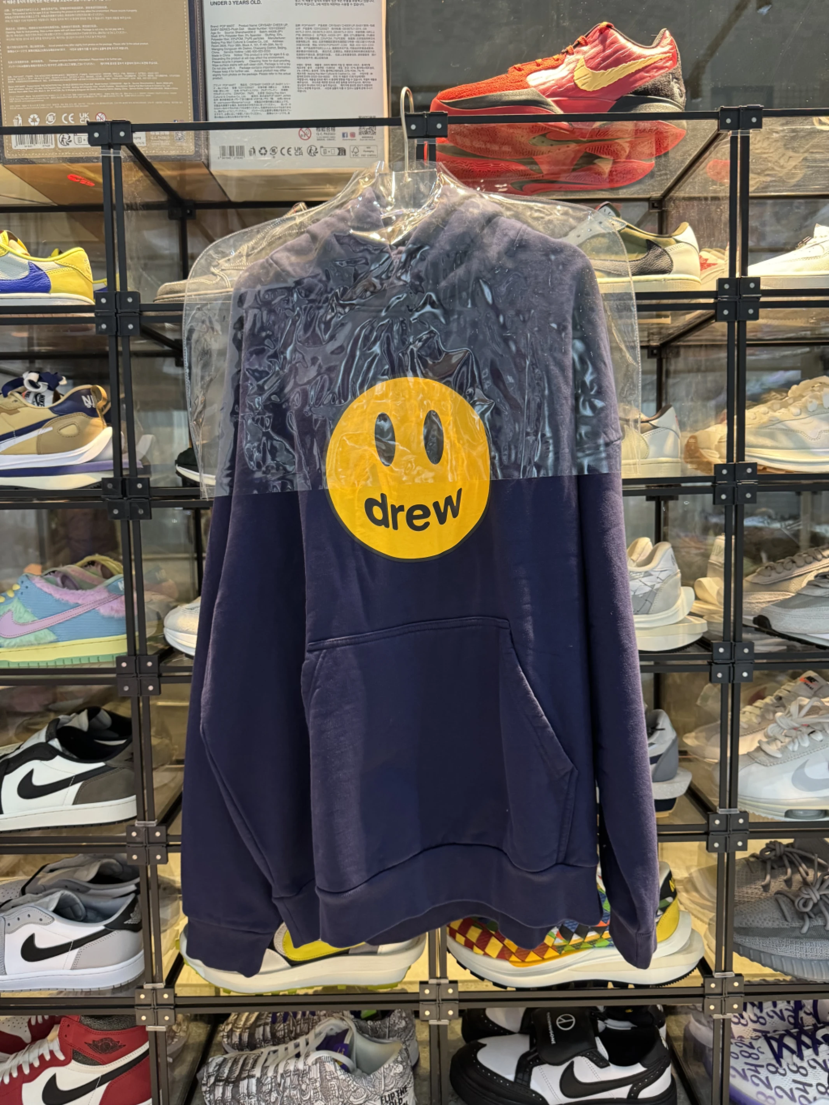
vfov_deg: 71.6
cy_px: 552
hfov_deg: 56.8
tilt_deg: -7.5
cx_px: 414
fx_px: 766
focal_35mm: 24
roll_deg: -0.4
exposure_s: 1/60
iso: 320
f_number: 1.78
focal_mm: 6.76
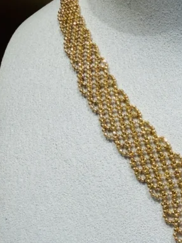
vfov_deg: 29.8
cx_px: 228
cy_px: 180
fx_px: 449
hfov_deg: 21.1
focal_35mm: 64
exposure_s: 1/121
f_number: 2.2
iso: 50
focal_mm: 2.22
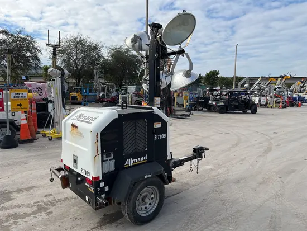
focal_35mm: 26
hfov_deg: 67.3
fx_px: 231
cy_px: 116
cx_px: 154
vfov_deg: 53.1
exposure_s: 1/3413
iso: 50
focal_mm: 5.1
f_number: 1.6
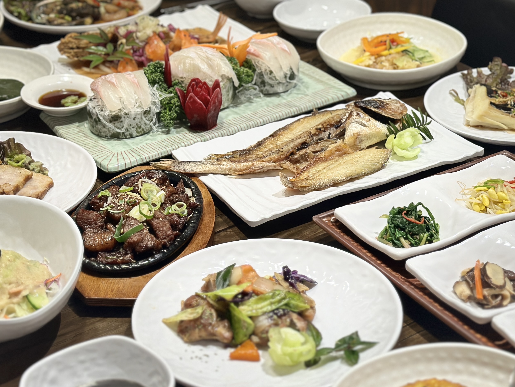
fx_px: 1146
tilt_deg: -28.0
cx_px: 267
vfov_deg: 19.1
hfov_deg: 25.3
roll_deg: +1.2
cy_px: 170
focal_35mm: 77
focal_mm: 6.86
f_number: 1.78
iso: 160
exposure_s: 1/60
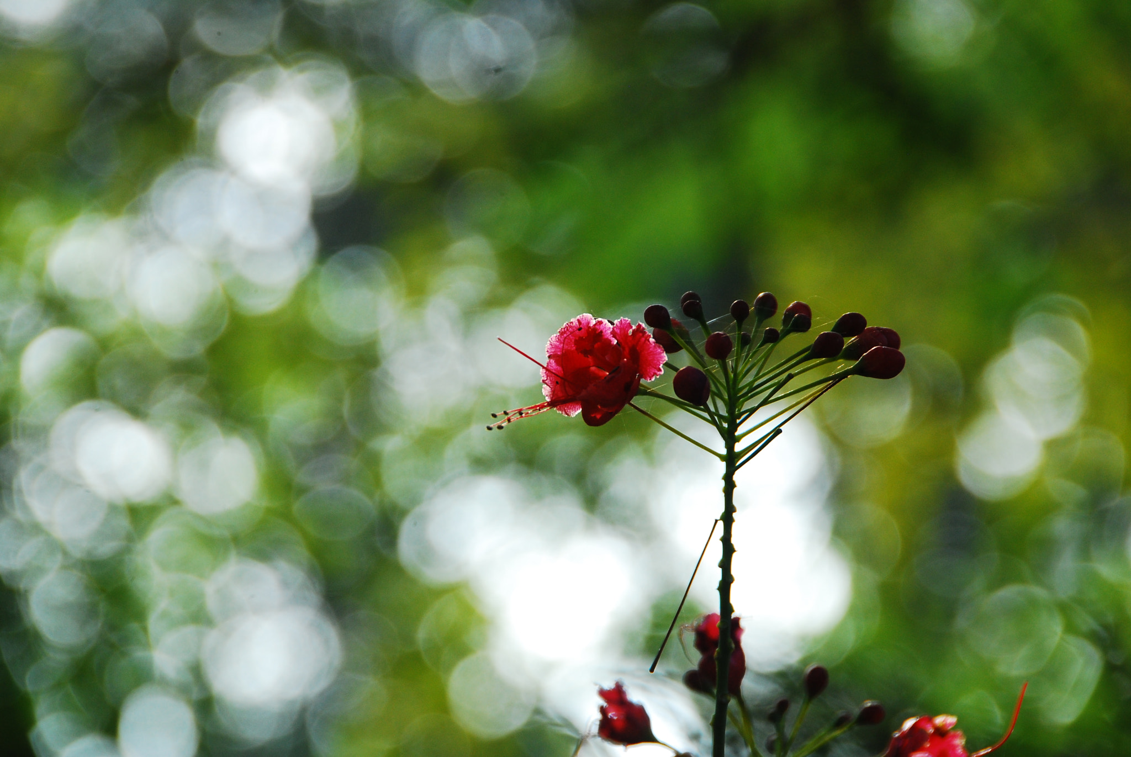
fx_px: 9436
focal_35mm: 300
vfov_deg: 4.6
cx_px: 566
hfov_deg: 6.9
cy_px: 378
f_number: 7.1
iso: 400
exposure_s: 1/400
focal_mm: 200
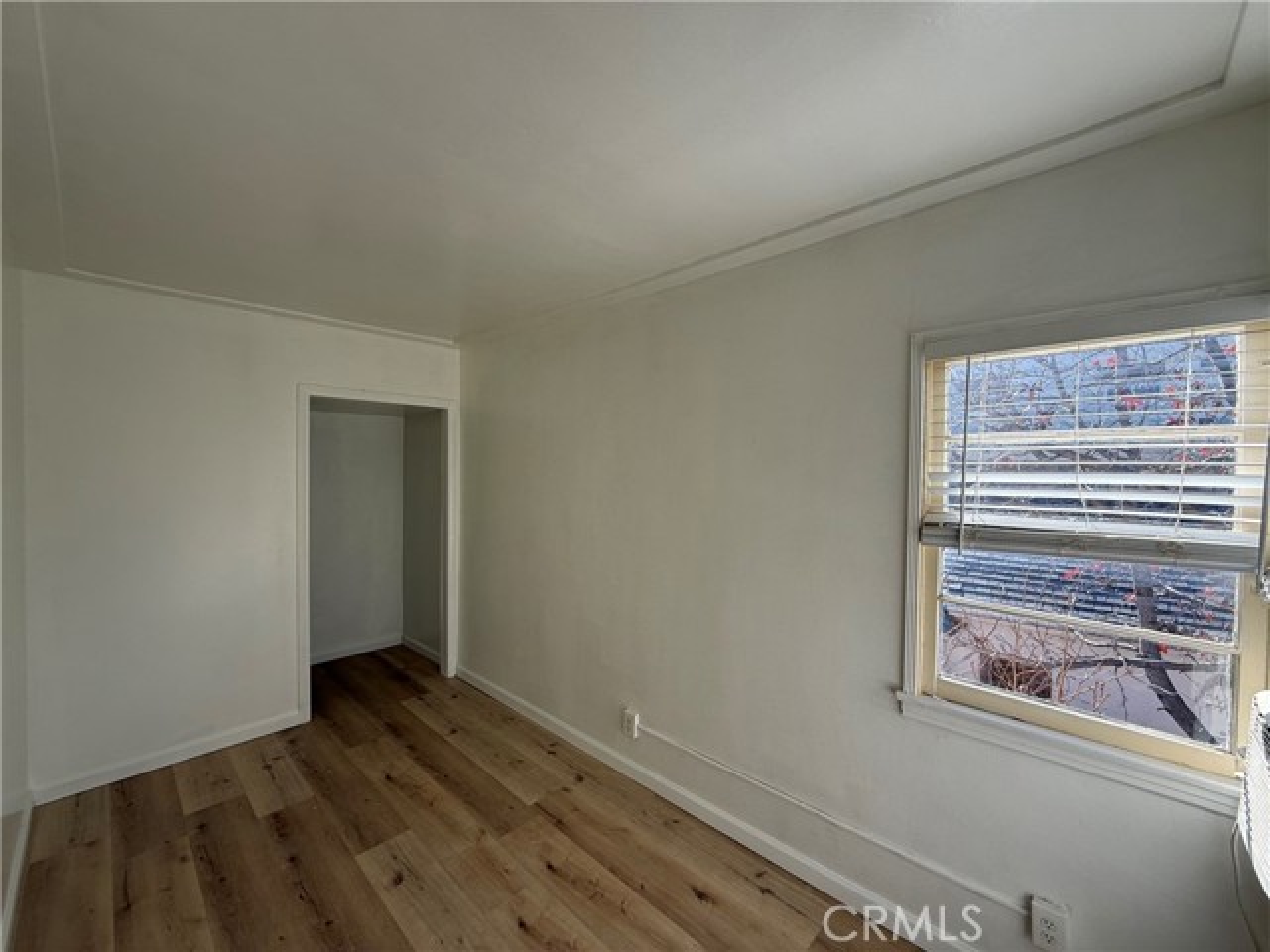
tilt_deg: -0.7
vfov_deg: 85.7
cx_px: 635
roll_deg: -0.6
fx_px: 514
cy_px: 476
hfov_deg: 102.1
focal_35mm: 14
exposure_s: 1/291
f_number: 2.2
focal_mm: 2.22
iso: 50
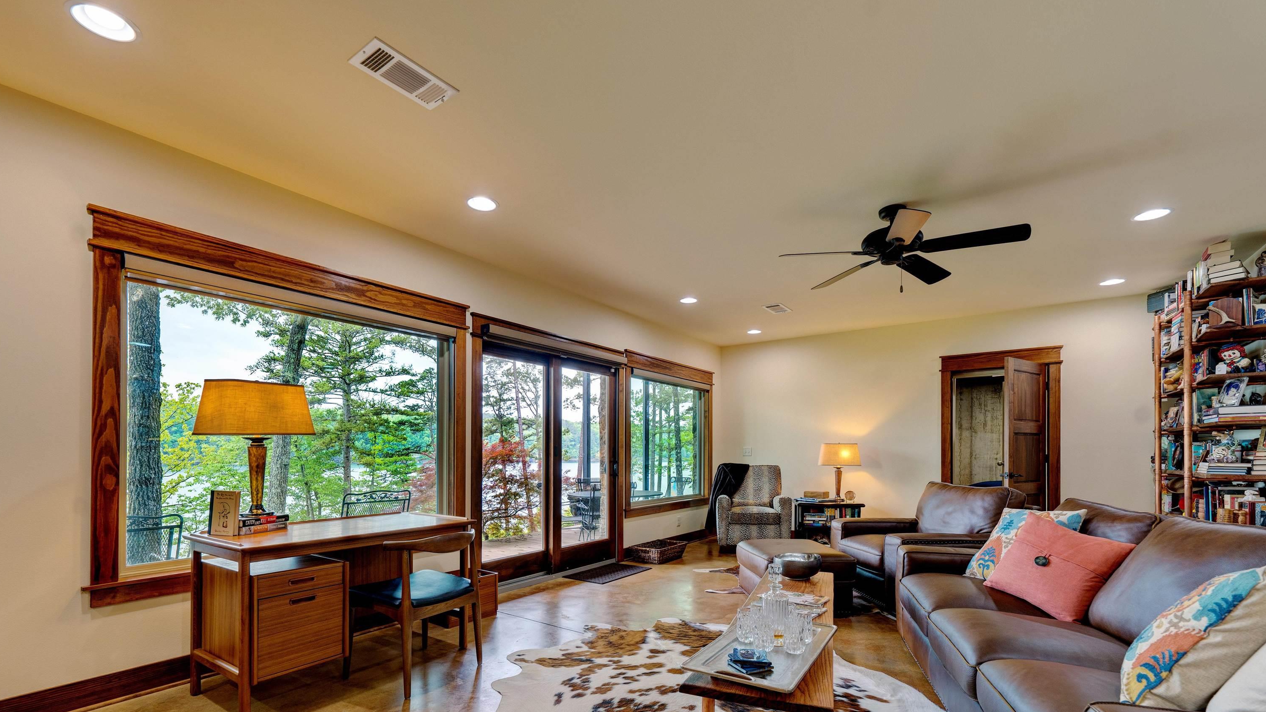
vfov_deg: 70.1
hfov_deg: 103.0
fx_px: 504
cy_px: 409
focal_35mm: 15
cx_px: 629
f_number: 6.3
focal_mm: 14
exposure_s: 1/6
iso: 320
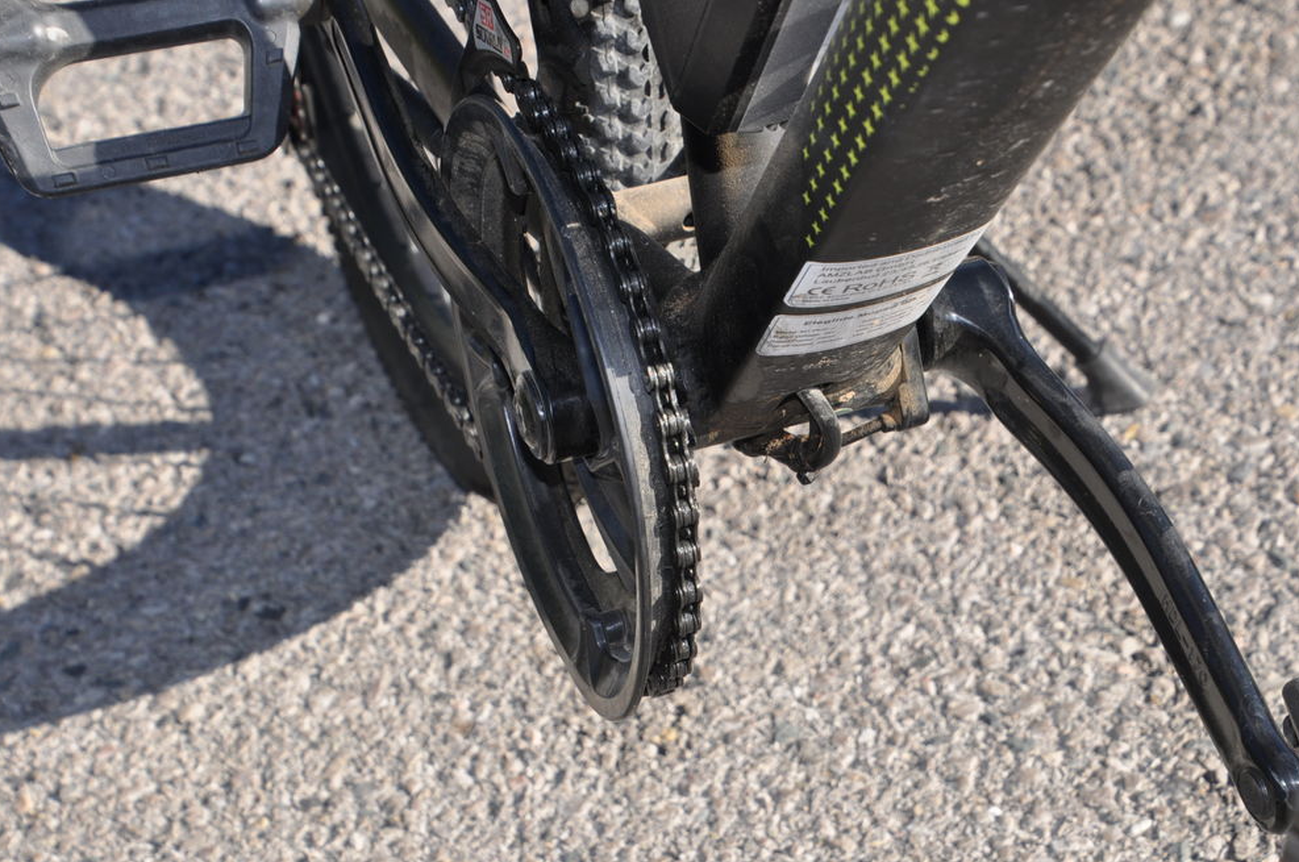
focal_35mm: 76
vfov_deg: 17.9
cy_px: 426
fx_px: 2738
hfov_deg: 26.7
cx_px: 646
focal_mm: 50
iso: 200
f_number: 9
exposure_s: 1/200
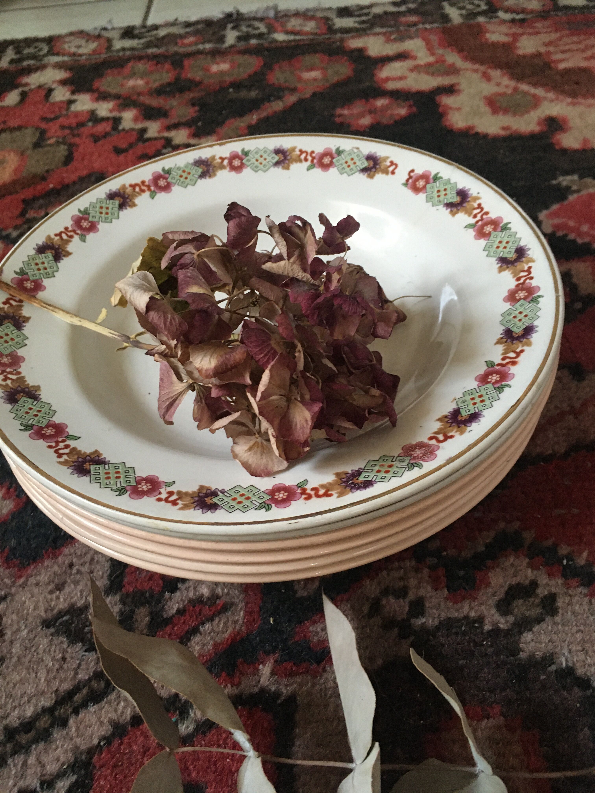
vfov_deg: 61.7
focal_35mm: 29
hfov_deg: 48.2
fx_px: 665
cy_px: 396
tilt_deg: -48.0
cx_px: 298
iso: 200
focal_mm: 4.15
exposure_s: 1/25
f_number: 2.2
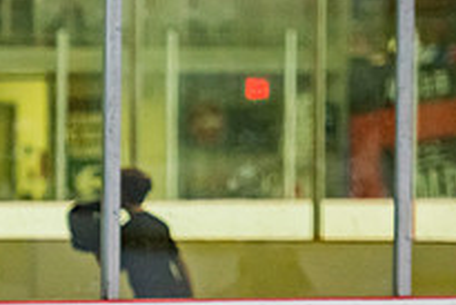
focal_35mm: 538
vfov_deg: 2.6
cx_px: -248
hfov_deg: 3.8
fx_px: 6819
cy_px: 418
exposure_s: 1/640
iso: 2000
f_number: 3.2
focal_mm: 130
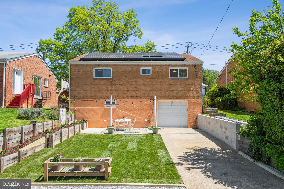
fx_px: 229
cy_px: 94
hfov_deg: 63.7
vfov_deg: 45.0
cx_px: 142
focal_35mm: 29
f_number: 8
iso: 400
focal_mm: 29
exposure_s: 1/200
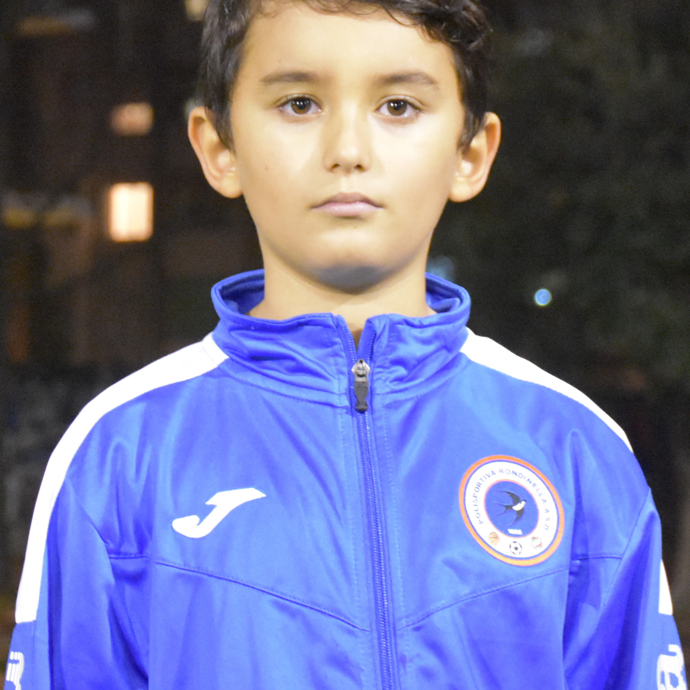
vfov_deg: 18.1
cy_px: 249
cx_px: 345
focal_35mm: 96
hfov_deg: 18.1
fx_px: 2165
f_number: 4.8
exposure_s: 1/40
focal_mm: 50
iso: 12800
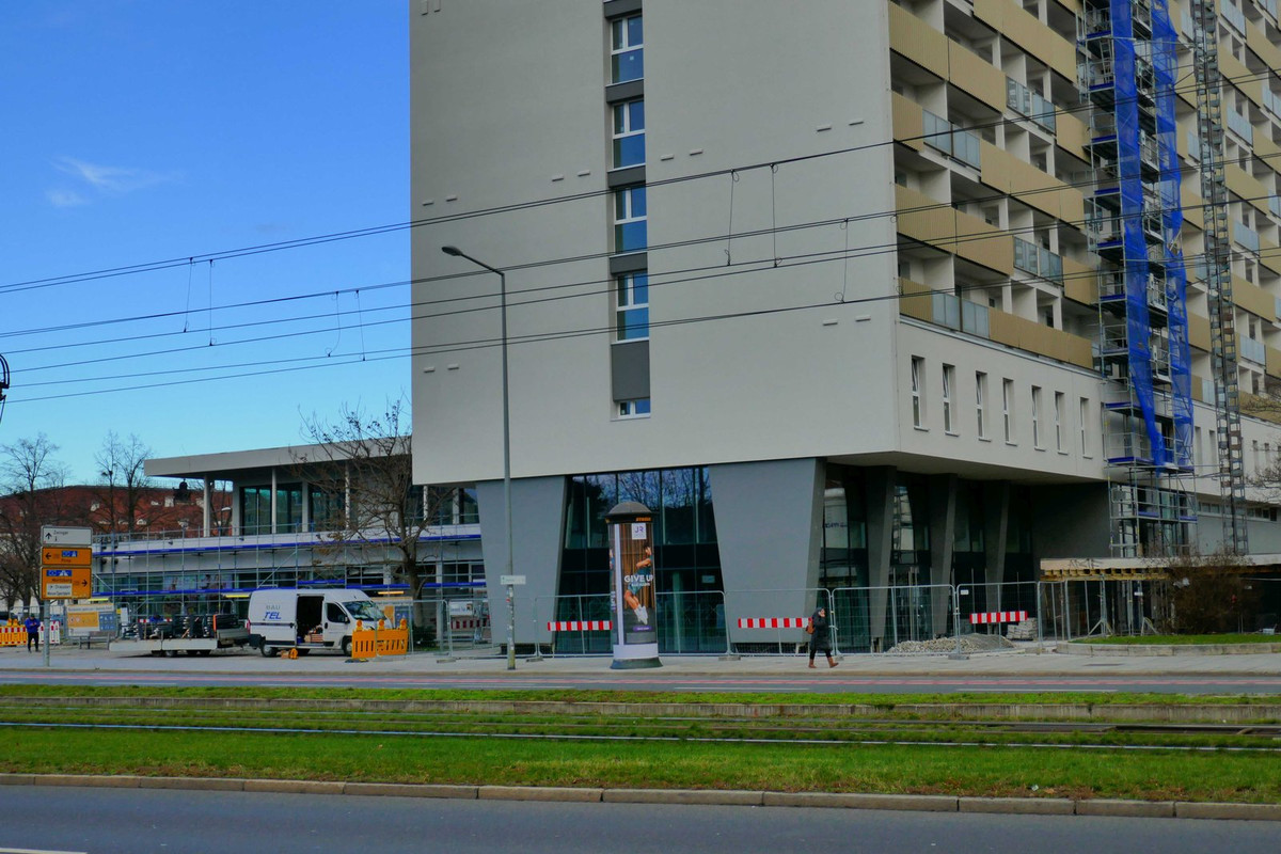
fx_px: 1708
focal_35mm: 48
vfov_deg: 28.1
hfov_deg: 41.1
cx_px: 640
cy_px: 427
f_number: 4
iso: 500
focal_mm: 17.3
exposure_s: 1/800
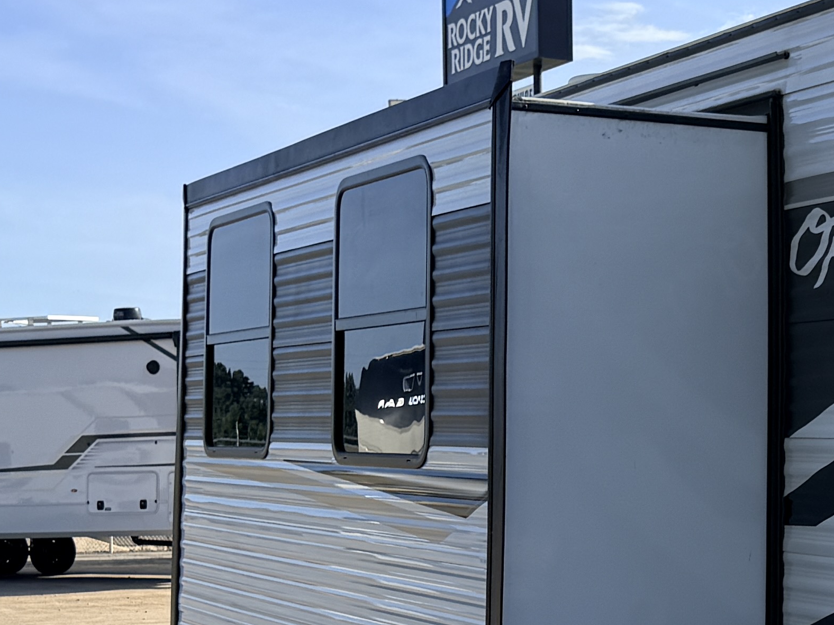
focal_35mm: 87
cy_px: 444
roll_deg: -0.2
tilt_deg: +1.1
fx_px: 2096
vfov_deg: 16.9
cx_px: 895
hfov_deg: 21.5
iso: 80
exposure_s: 1/4673
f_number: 1.78
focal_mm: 6.76
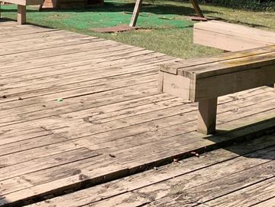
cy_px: -24
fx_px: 588
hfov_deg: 25.5
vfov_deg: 19.1
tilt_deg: -5.5
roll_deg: -1.1
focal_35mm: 74
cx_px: 24
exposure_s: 1/1266
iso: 25
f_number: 1.8
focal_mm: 4.25
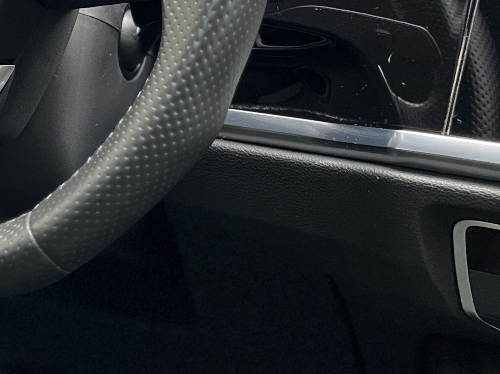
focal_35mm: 98
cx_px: -230
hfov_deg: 18.1
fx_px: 1415
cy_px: -47
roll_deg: +1.4
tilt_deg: -8.5
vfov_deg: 14.7
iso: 125
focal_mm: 5.1
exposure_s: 1/86
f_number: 1.6
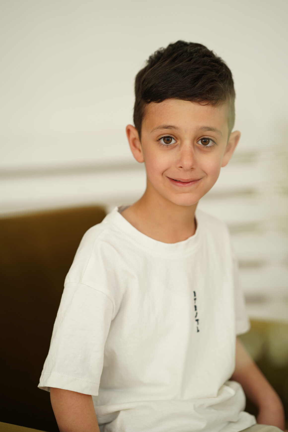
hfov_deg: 16.1
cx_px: 144
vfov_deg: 23.9
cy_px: 216
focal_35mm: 85
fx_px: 1020
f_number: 2
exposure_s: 1/160
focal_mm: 85
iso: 125
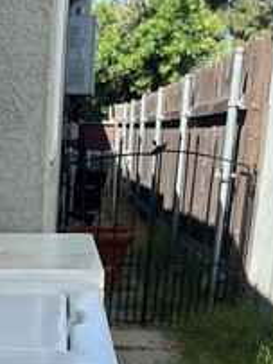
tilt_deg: -21.8
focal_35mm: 82
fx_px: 863
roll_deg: -2.6
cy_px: 455
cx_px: -16
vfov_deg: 21.8
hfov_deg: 17.4
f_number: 1.5
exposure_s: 1/1669
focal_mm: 5.7
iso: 50
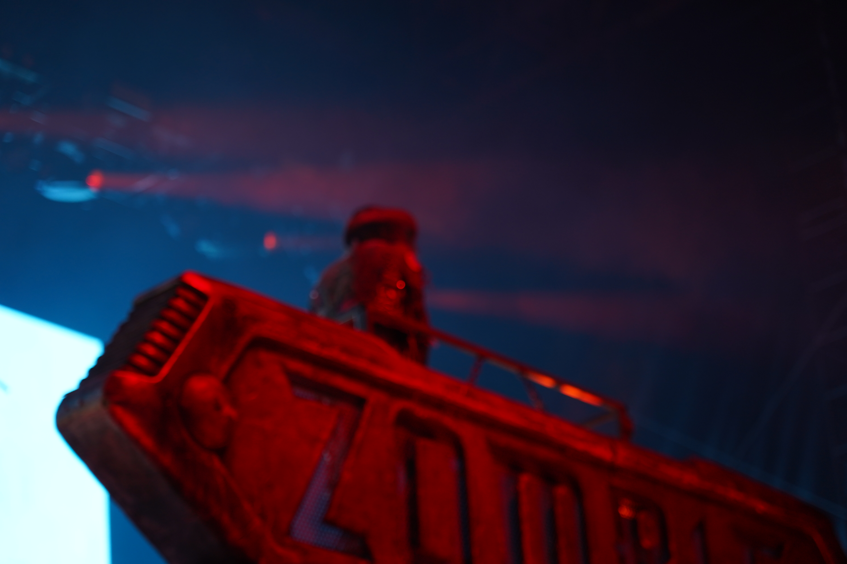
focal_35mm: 105
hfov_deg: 19.5
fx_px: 2470
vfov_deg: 13.0
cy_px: 282
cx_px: 424
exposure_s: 1/125
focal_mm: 105
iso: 640
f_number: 4
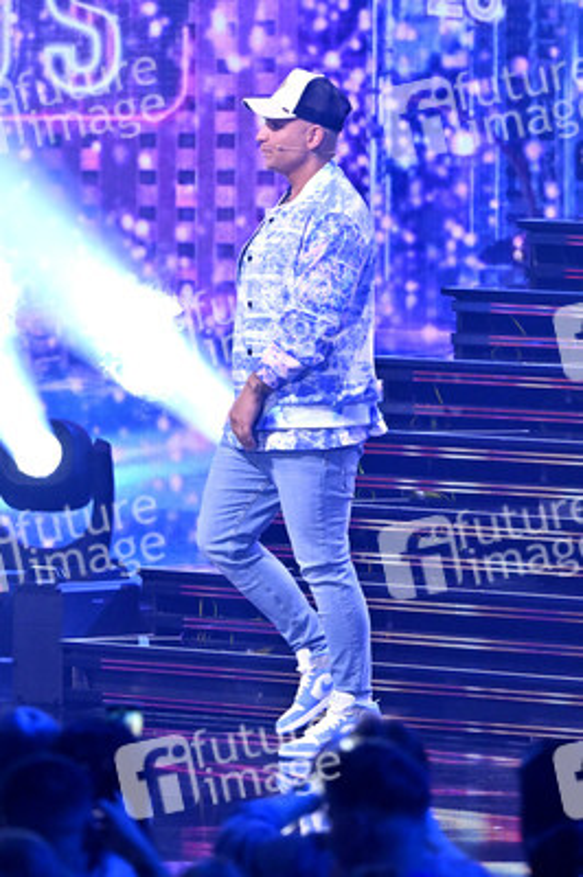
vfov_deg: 5.2
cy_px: 438
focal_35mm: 400
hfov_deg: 3.4
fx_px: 9733
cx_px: 292
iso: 5000
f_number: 5
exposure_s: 1/640
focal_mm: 400
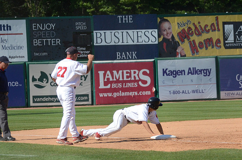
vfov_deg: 7.3
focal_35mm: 188
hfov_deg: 11.0
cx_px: 121
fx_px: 1258
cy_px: 80
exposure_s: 1/8000
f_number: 4.8
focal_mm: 125
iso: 1000
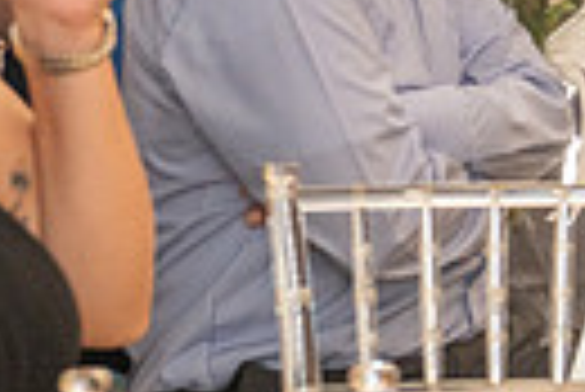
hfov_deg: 7.7
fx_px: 4197
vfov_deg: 5.3
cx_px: 1112
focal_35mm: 258
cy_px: -137
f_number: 6.3
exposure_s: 1/200
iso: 1250
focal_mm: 58
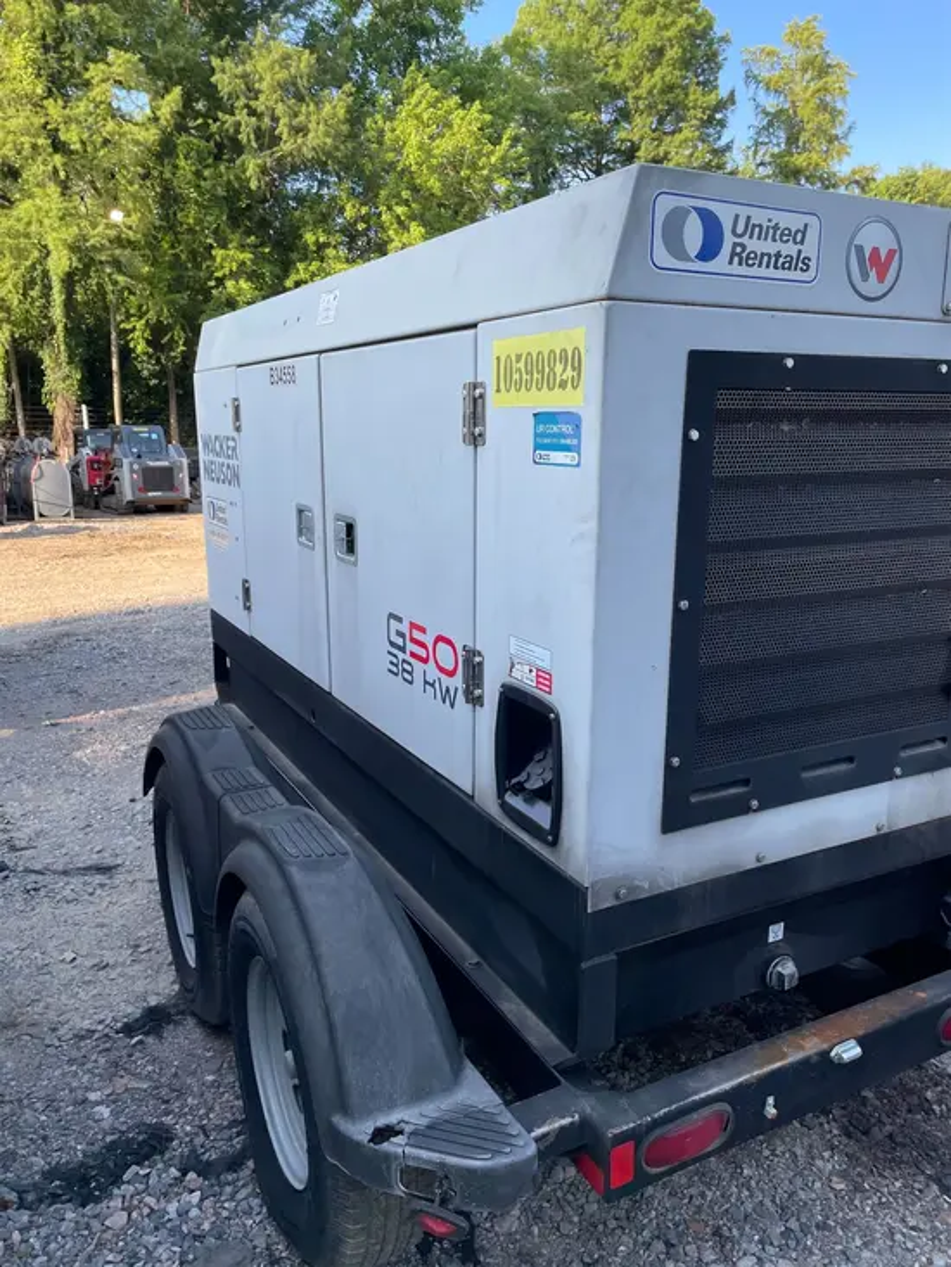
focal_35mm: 26
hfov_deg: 53.1
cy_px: 634
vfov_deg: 67.3
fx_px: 952
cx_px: 476
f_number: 1.6
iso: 50
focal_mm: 4.2
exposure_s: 1/725
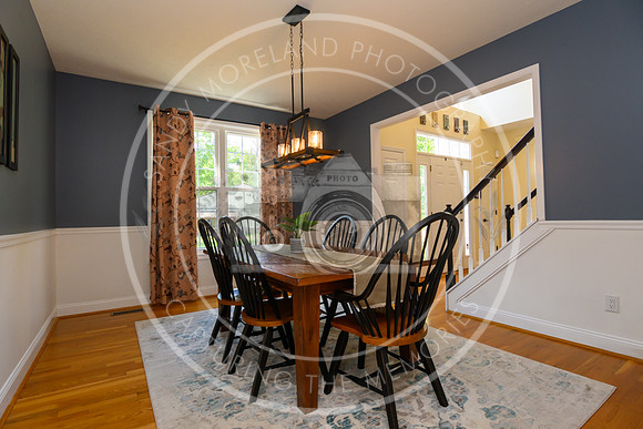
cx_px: 322
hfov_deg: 93.3
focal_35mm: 17
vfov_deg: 70.5
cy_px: 214
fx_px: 304
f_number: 5.6
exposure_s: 1/100
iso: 640
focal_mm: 17
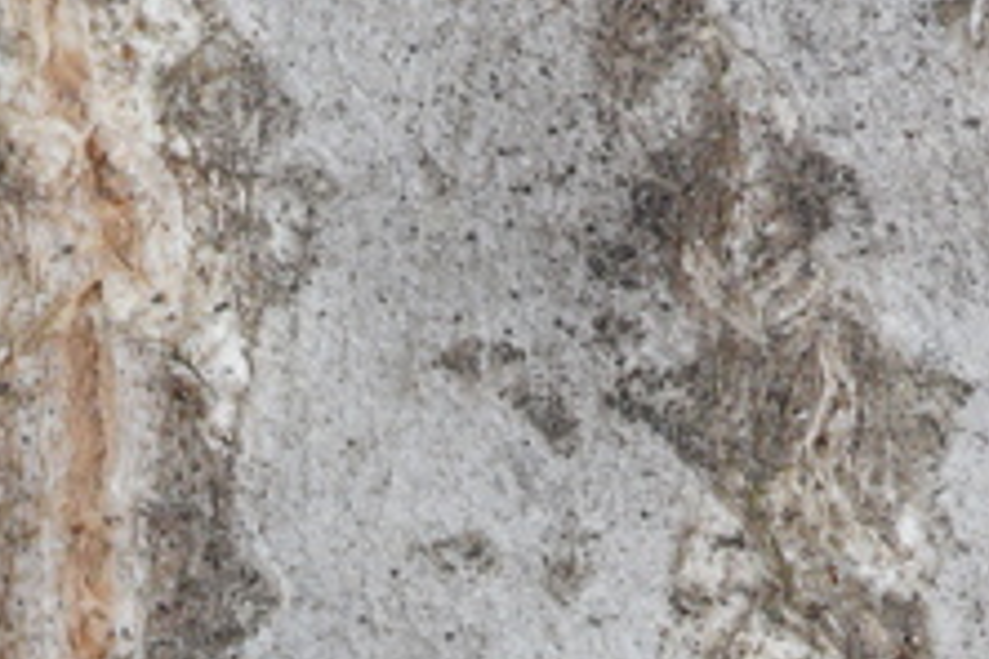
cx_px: 62
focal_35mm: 461
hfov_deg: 4.5
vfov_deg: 3.0
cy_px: 1207
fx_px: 12664
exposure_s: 1/125
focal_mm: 32.7
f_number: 11
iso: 200
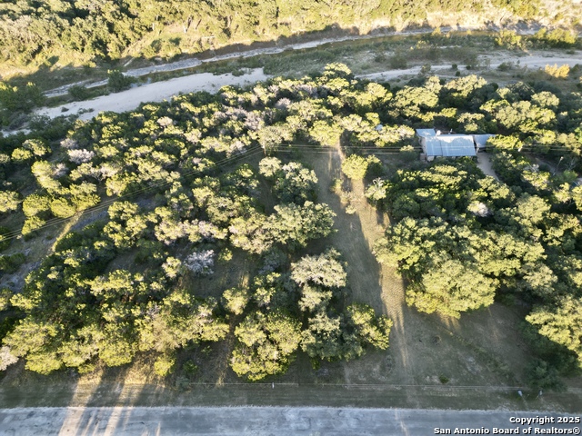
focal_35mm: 24
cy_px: 218
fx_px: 404
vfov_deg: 56.8
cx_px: 291
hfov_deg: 71.6
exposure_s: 1/350
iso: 140
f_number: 1.7
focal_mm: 6.72
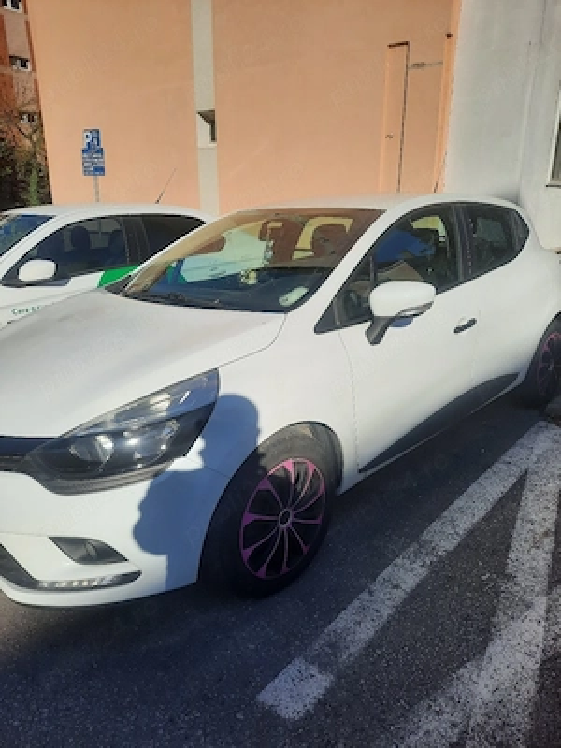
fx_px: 540
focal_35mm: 25
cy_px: 374
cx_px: 280
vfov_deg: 69.4
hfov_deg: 54.9
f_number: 2
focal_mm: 4.6
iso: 32
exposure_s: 1/2500
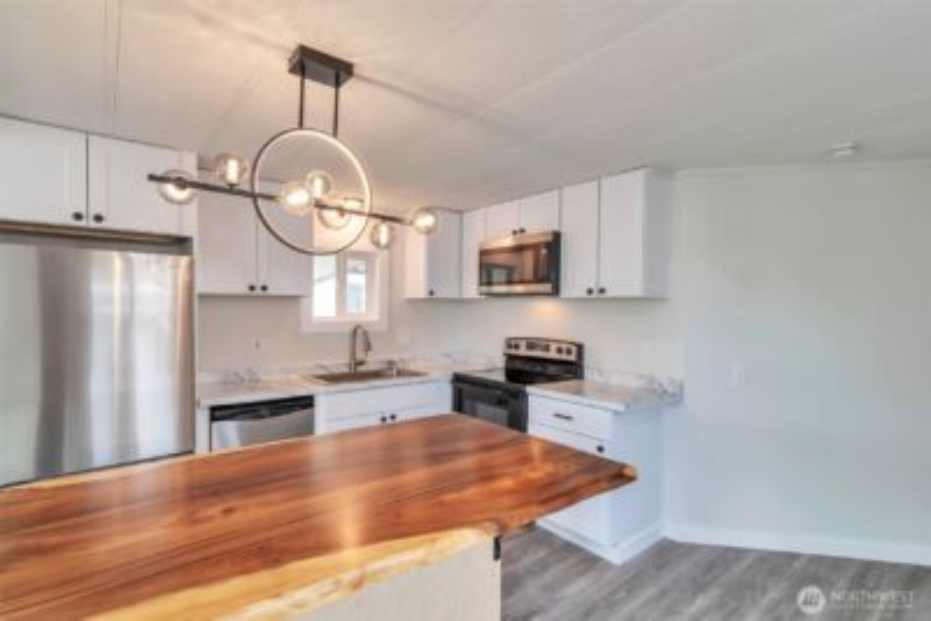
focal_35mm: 16
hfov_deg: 95.0
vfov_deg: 72.1
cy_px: 310
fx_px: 427
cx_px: 466
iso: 250
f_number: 9
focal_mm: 11
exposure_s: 1/13
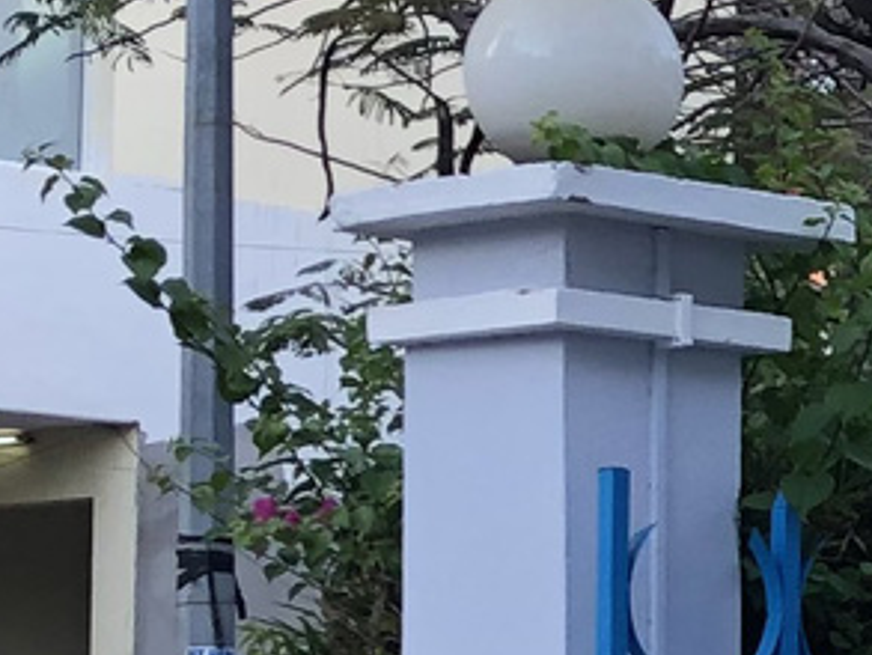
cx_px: 2006
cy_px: 807
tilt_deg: +0.9
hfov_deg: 9.4
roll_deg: -0.6
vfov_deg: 7.7
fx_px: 4813
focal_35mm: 191
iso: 20
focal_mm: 4
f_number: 1.8
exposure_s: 1/213
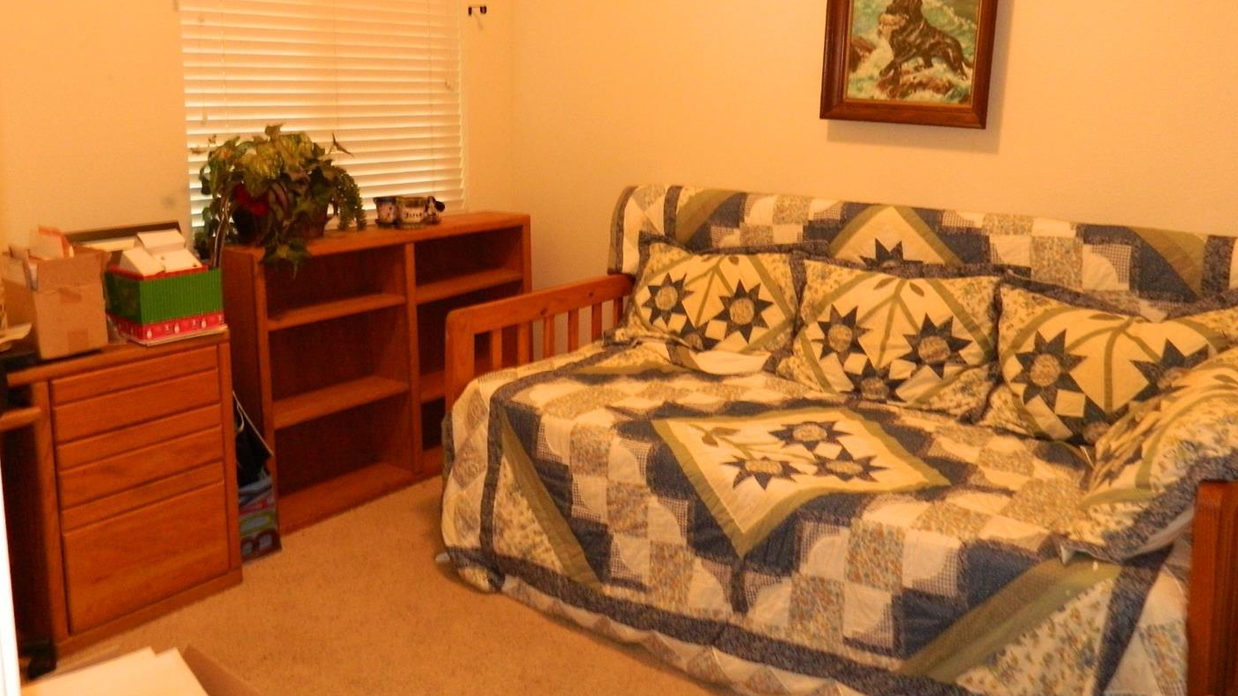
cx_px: 604
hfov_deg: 66.1
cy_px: 240
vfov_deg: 39.8
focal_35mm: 29
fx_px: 952
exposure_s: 1/20
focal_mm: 4.5
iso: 400
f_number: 3.1
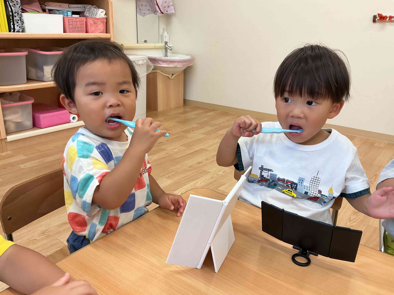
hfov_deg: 61.7
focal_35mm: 29
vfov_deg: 48.2
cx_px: 197
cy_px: 148
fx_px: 330
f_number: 1.8
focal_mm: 3
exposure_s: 1/120
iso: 50
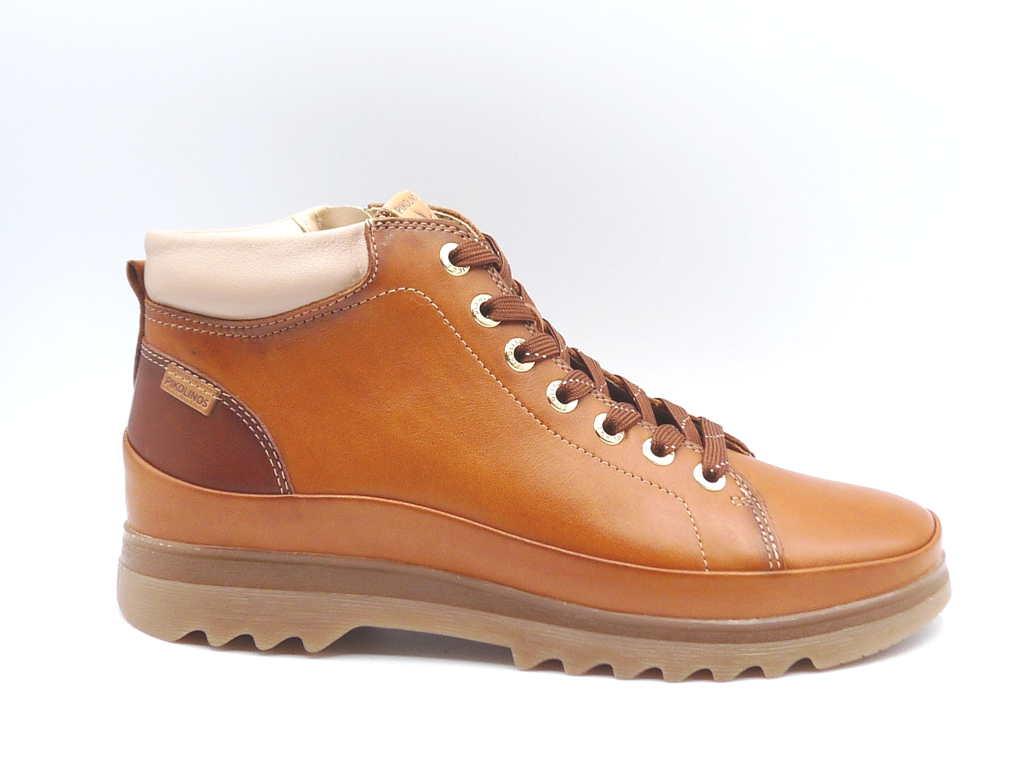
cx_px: 518
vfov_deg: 29.1
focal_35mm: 50
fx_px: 1496
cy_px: 388
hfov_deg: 38.2
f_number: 4
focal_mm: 4.9
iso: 100
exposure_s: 1/160
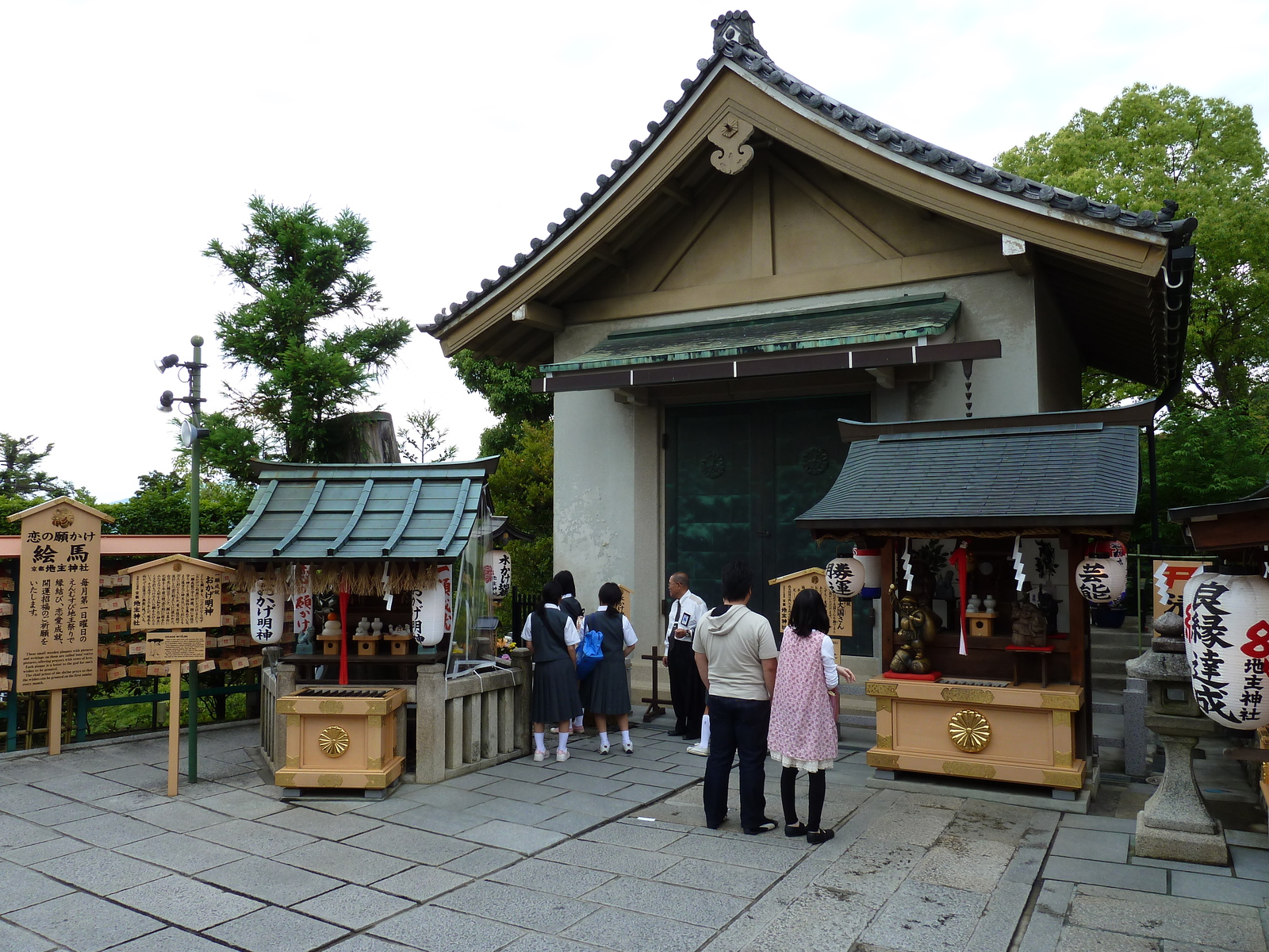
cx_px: 634
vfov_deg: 54.9
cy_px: 476
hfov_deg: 69.4
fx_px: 916
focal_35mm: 25
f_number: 4
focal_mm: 4.1
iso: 80
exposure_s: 1/125
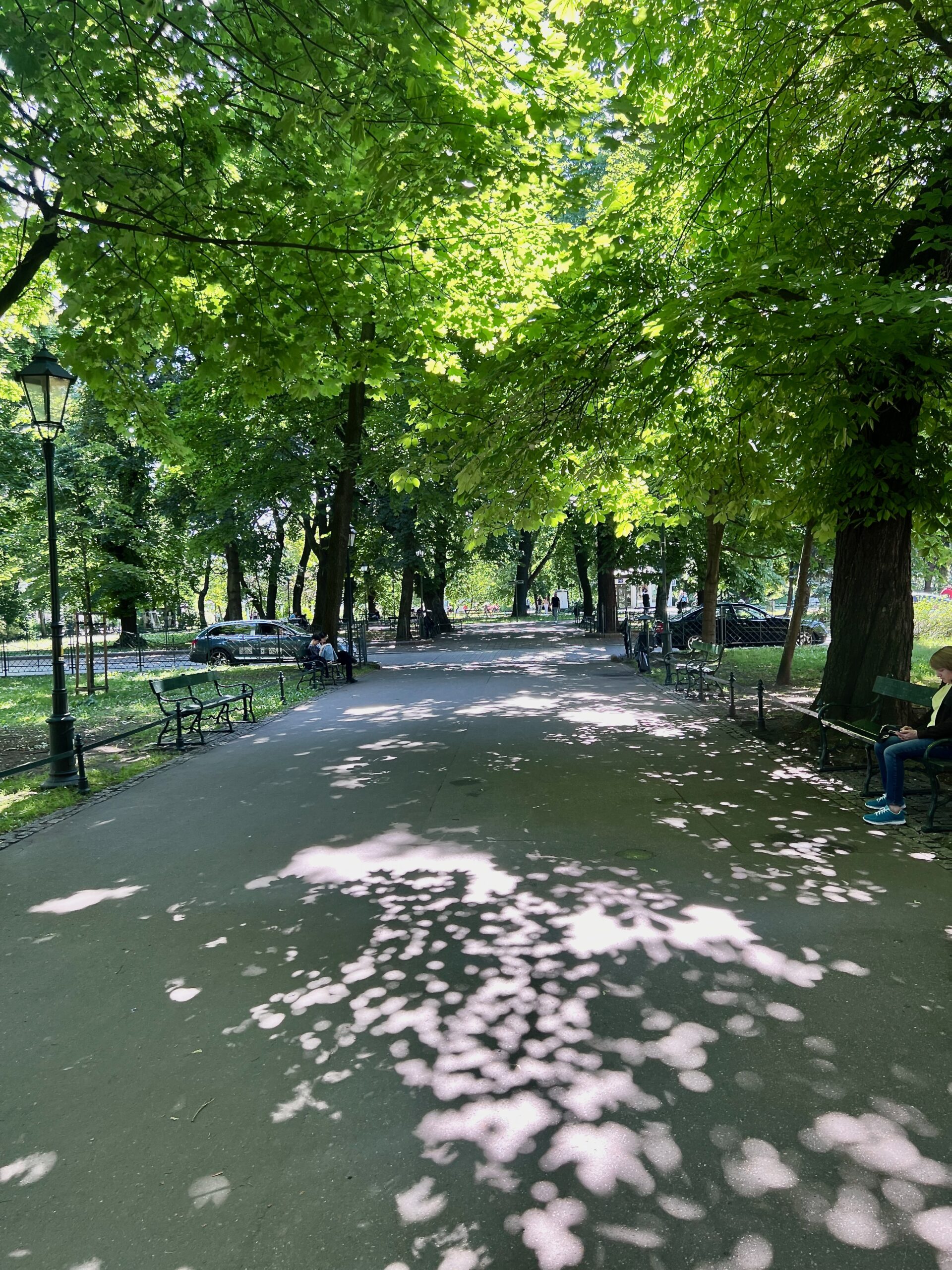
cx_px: 476
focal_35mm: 26
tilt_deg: -2.1
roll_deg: +2.1
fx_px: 953
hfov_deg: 53.1
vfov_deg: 67.3
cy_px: 635
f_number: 1.5
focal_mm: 5.7
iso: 50
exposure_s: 1/150
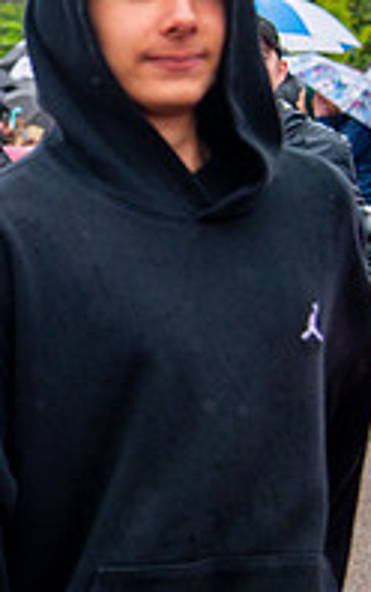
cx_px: -386
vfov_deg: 14.5
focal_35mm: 143
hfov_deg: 8.7
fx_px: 2310
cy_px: 123
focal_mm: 48
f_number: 4
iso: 1600
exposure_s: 1/1250
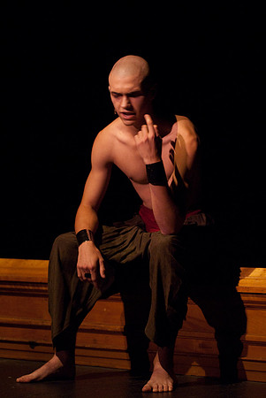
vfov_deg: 15.9
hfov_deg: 10.7
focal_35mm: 129
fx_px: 1426
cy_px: 199
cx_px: 133
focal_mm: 86
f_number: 2.8
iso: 1000
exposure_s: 1/50
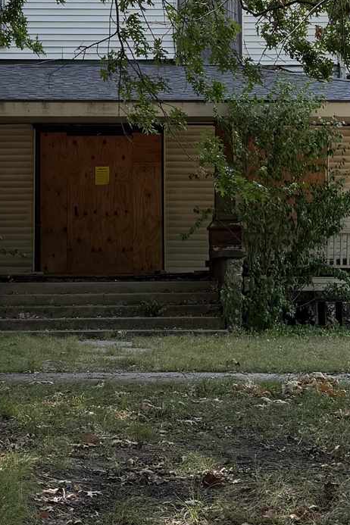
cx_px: 103
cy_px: 167
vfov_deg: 24.3
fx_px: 1210
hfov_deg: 16.4
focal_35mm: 83
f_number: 1.78
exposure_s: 1/683
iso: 100
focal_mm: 6.76
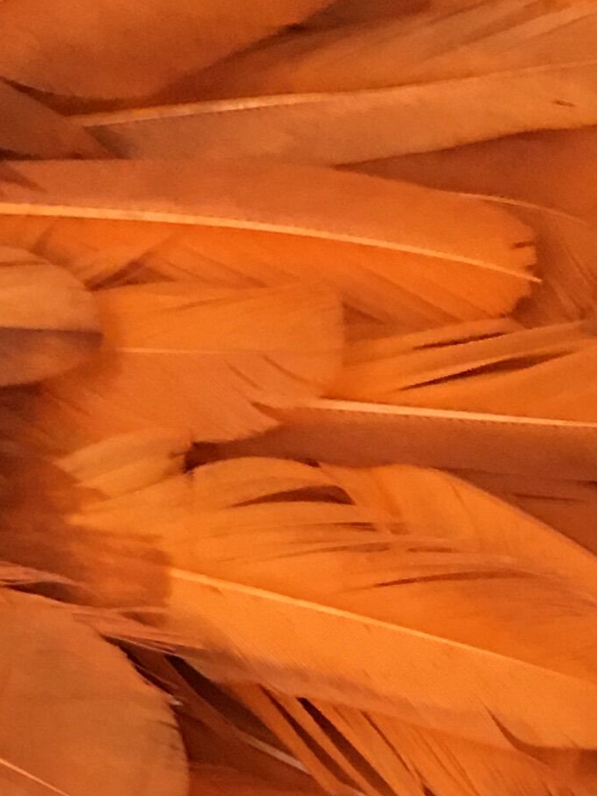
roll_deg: -2.9
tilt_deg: +0.2
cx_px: 64
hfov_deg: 11.5
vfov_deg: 12.9
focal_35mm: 128
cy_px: 1713
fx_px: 2945
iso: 100
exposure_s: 1/17
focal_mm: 4.15
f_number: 2.2
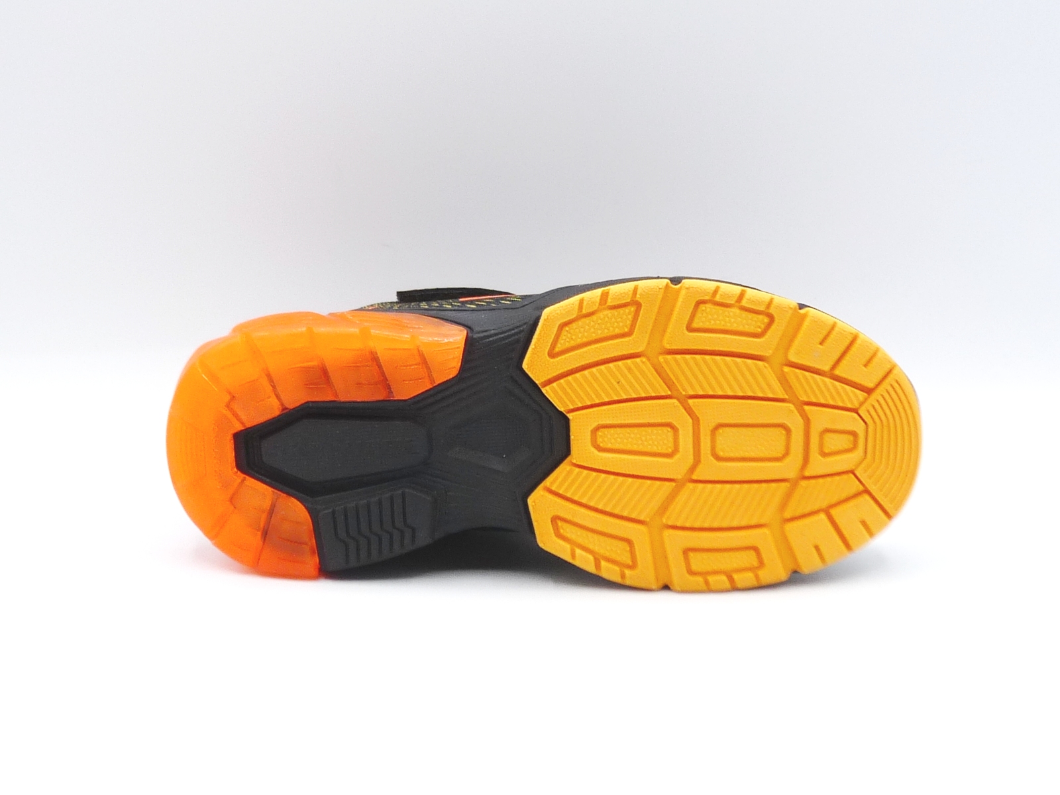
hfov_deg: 30.7
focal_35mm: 63
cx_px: 530
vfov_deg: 23.3
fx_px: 1929
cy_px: 398
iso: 100
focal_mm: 6.4
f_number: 4
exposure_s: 1/200
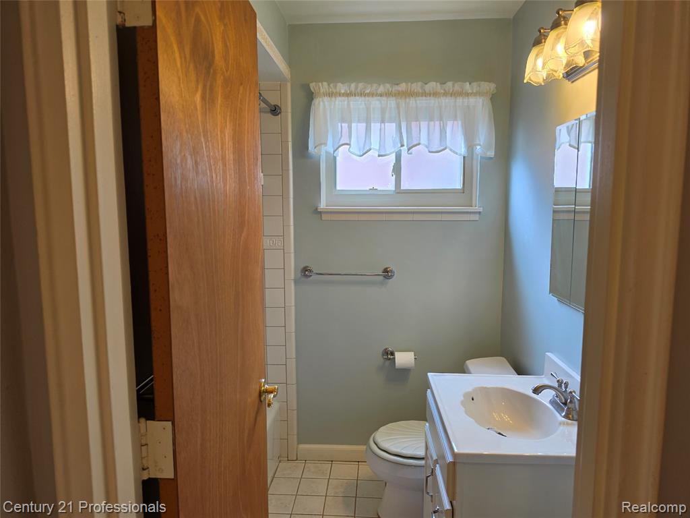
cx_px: 345
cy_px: 259
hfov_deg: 73.9
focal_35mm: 23
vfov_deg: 58.9
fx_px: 458
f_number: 1.4
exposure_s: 1/120
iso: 40
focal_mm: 6.5
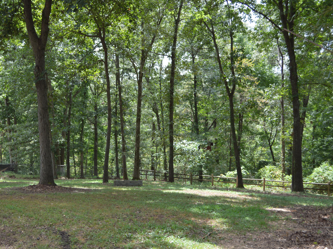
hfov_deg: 46.7
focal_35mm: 40
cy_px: 122
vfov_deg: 36.0
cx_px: 142
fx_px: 385
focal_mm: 24
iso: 100
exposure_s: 1/100
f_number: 4
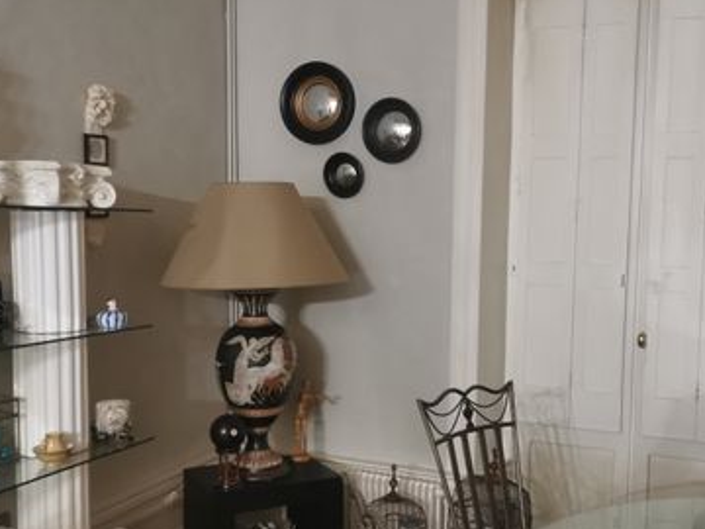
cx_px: 448
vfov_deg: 32.2
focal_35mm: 45
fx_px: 916
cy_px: 292
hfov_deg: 41.7
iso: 800
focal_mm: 5.58
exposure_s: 1/20
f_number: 1.8
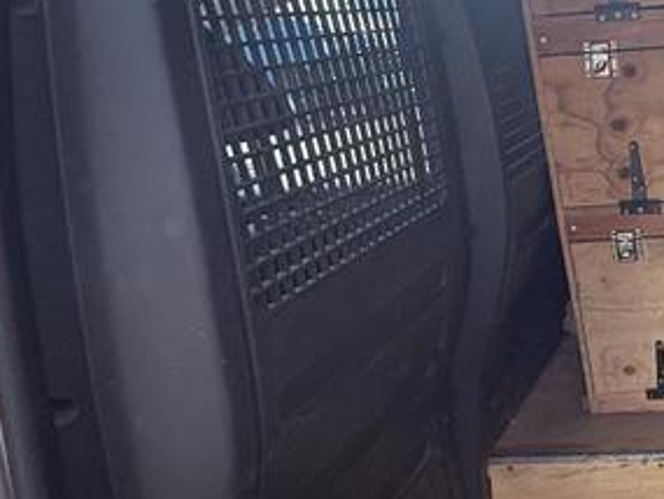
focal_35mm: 44
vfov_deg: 32.4
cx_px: 725
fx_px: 844
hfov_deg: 36.5
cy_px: 357
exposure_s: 1/371
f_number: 2.2
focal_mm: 2.22
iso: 50
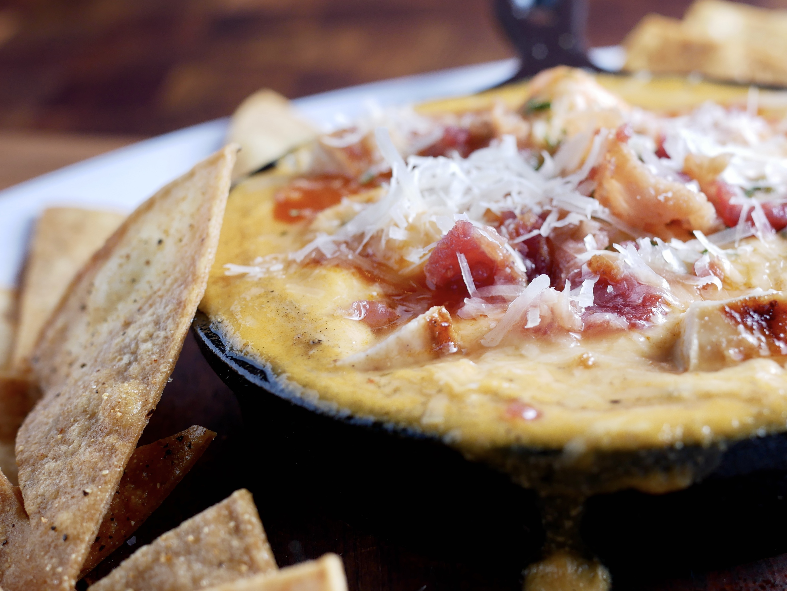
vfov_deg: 26.6
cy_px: 263
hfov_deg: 34.5
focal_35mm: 55
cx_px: 537
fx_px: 1251
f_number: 3.5
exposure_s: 1/160
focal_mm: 20
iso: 200
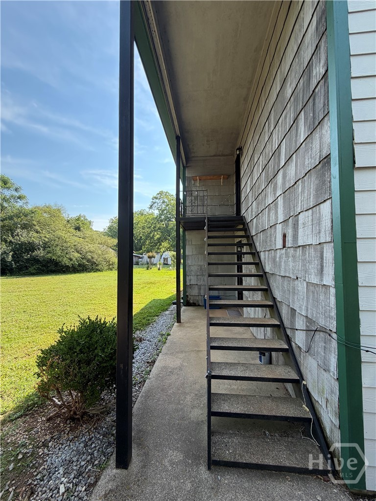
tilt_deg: +3.2
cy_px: 250
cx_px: 188
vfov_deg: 102.1
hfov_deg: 85.7
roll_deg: +0.5
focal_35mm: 14
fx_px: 203
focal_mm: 2.22
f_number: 2.2
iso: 50
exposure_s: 1/502
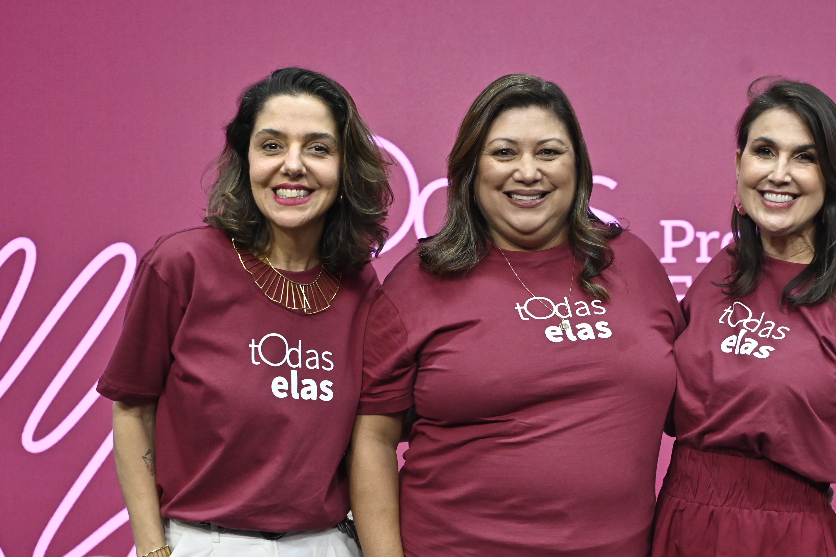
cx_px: 532
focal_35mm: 51
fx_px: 1184
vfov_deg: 26.3
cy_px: 367
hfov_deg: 38.6
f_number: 5
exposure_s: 1/160
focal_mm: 35
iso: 2500
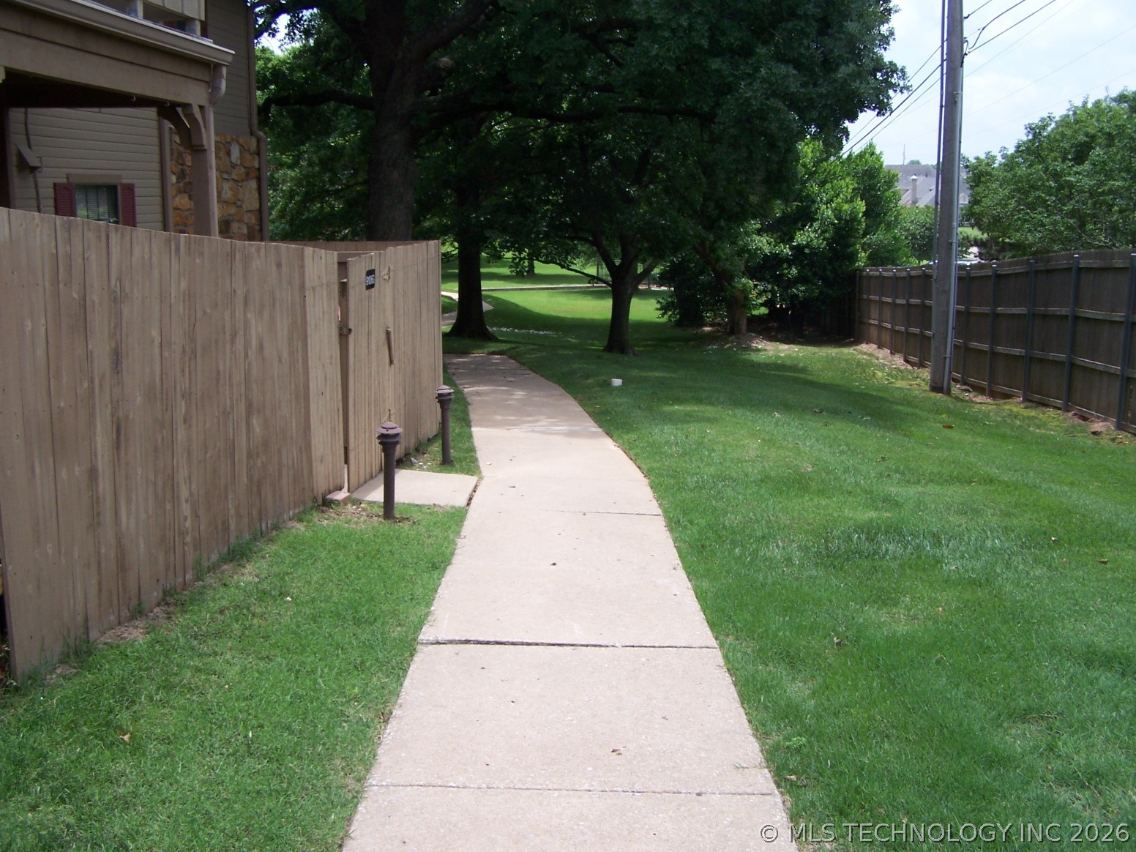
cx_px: 568
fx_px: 1247
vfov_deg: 37.7
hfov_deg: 49.0
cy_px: 426
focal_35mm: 38
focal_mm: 6.3
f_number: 2.8
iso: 80
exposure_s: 1/800
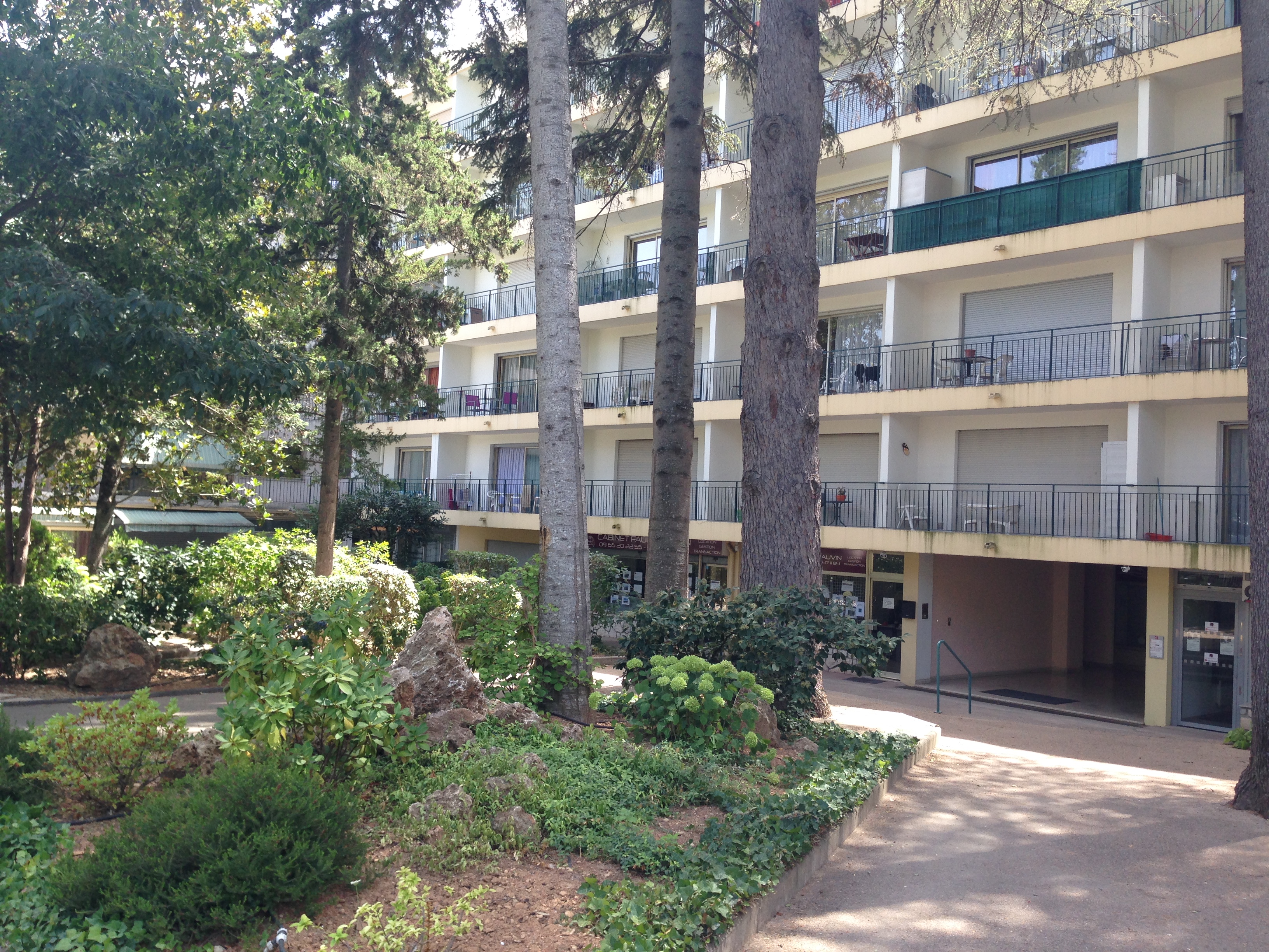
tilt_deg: +2.9
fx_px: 1210
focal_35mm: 33
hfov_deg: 55.4
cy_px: 476
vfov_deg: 42.9
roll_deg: -3.9
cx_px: 634
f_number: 2.4
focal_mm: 4.12
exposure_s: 1/174
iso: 50
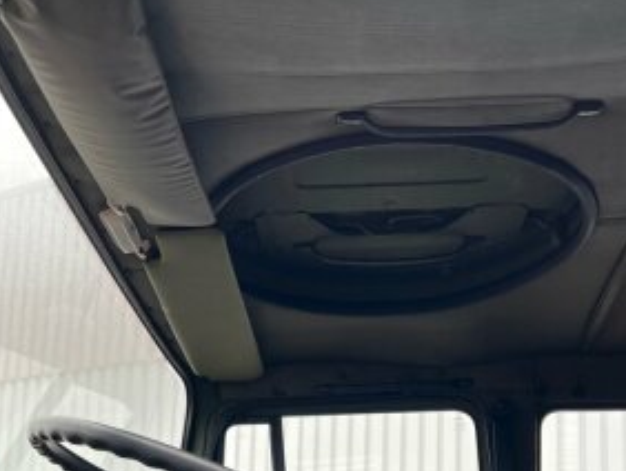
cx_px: 329
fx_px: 1068
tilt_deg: +10.5
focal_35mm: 59
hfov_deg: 32.7
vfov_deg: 23.3
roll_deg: -1.5
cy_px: 520
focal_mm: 5.7
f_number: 1.5
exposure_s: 1/127
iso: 32
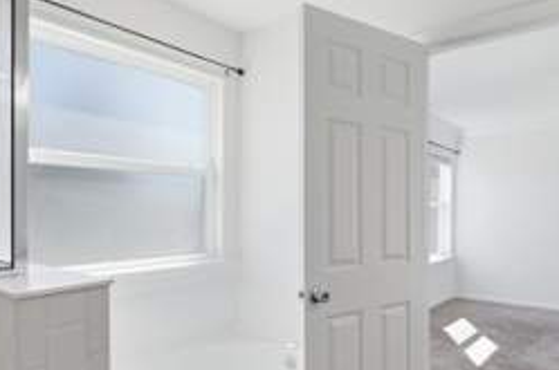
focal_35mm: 27
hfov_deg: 67.4
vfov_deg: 47.6
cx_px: 296
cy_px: 210
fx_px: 418
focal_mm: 14
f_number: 8
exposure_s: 1/4000
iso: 400
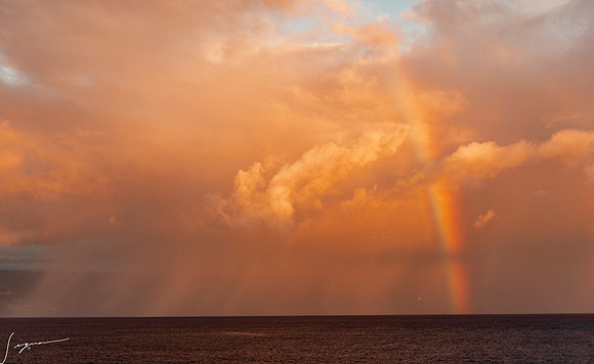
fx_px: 819
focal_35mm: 51
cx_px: 292
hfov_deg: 39.9
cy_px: 188
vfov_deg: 25.1
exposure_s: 1/400
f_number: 2.8
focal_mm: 48
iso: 320
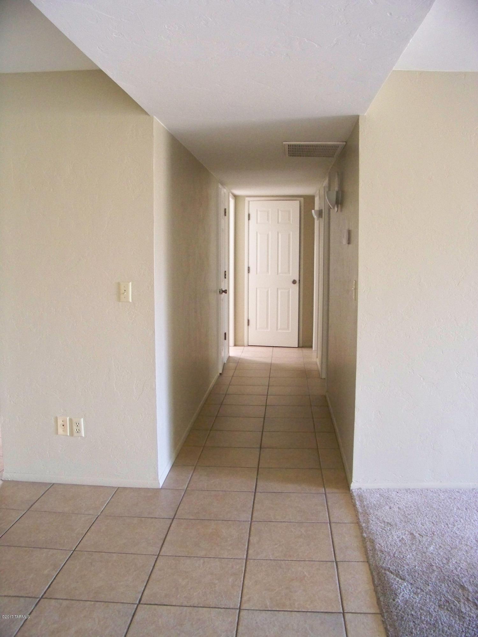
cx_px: 239
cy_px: 318
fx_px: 608
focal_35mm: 33
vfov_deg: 55.4
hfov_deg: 42.9
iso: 640
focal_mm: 5.85
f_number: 2.8
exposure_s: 1/30
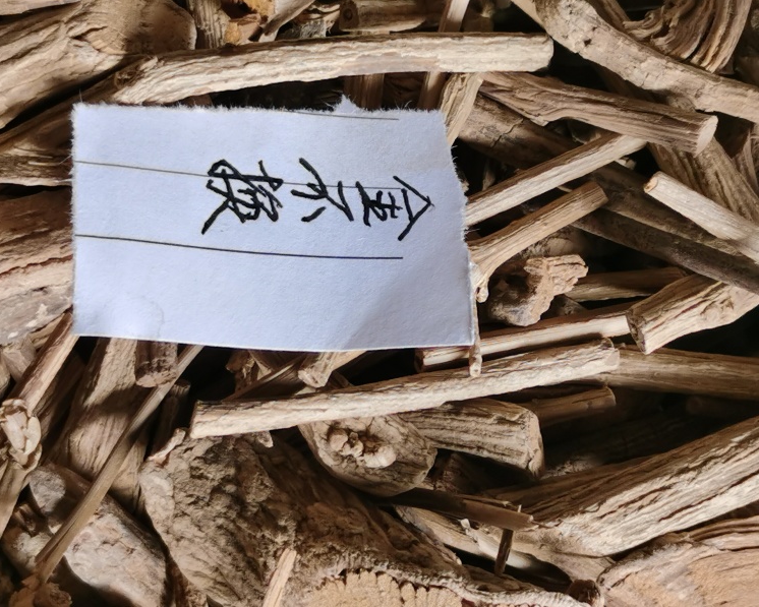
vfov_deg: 13.8
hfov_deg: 17.2
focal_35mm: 112
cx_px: 385
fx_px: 2516
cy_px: 304
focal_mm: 5.58
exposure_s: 1/100
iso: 80
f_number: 1.8
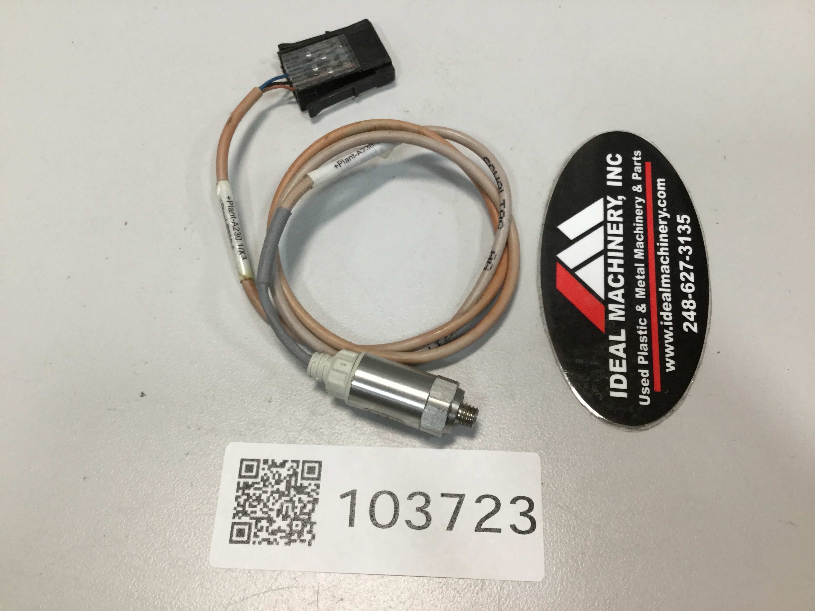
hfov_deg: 58.4
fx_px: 730
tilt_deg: -65.6
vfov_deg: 45.4
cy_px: 306
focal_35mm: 31
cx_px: 408
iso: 32
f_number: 2.4
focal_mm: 3.3
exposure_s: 1/30
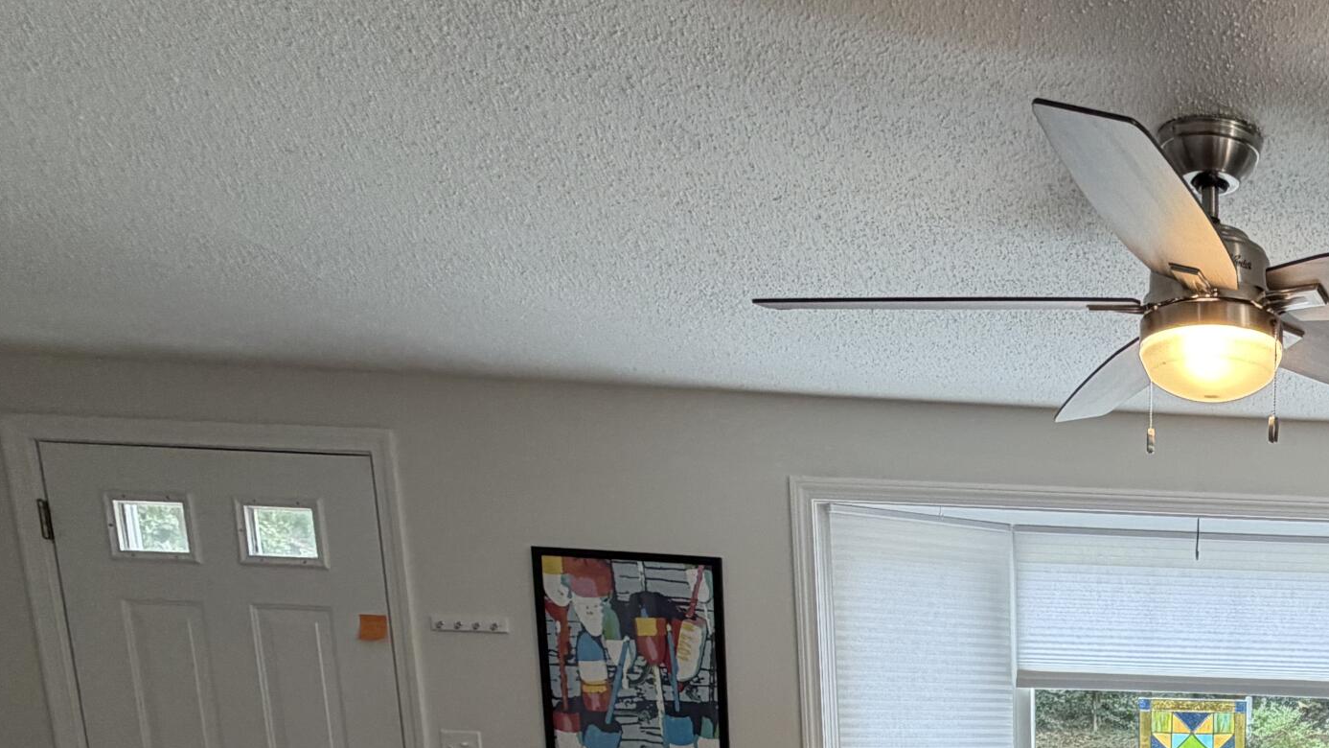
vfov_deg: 29.6
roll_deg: -0.8
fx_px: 1163
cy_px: 940
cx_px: 1277
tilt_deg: -11.1
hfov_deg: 50.2
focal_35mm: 33
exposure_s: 1/120
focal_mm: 2.22
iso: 125
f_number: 2.2
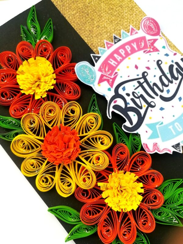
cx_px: 92
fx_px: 183
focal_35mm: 26
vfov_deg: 67.3
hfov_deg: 53.1
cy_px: 122
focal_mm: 3.83
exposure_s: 1/120
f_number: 2.2
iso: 50
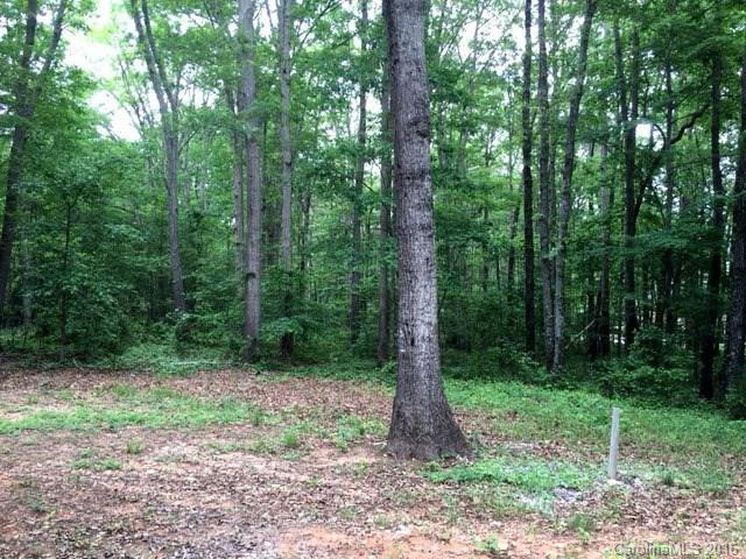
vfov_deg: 48.2
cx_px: 373
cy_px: 280
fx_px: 625
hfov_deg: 61.7
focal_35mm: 29
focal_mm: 4.15
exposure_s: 1/60
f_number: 2.2
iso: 32
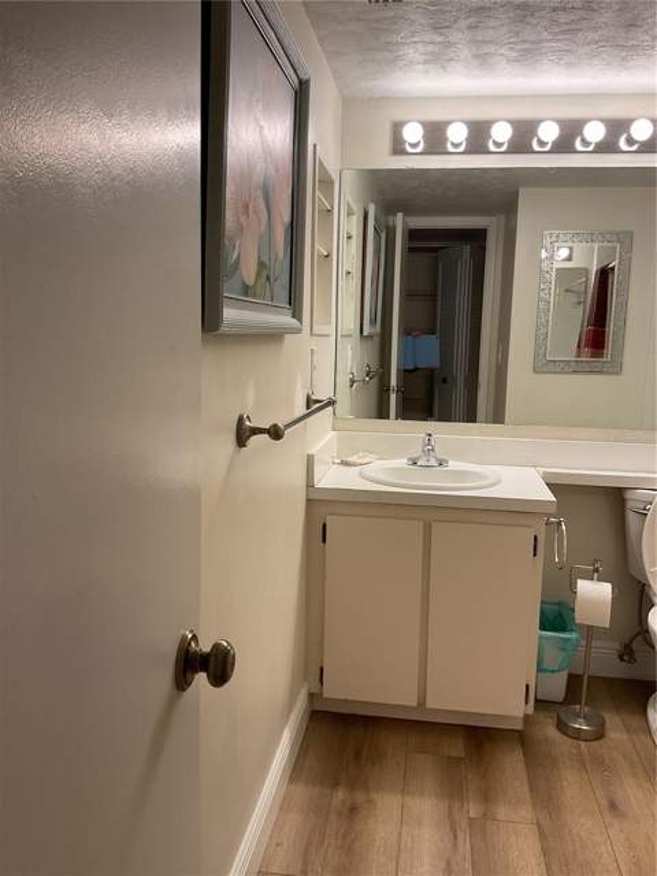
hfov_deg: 48.2
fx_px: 734
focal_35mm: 29
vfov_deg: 61.7
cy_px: 438
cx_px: 328
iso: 40
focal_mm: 3
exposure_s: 1/60
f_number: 1.8
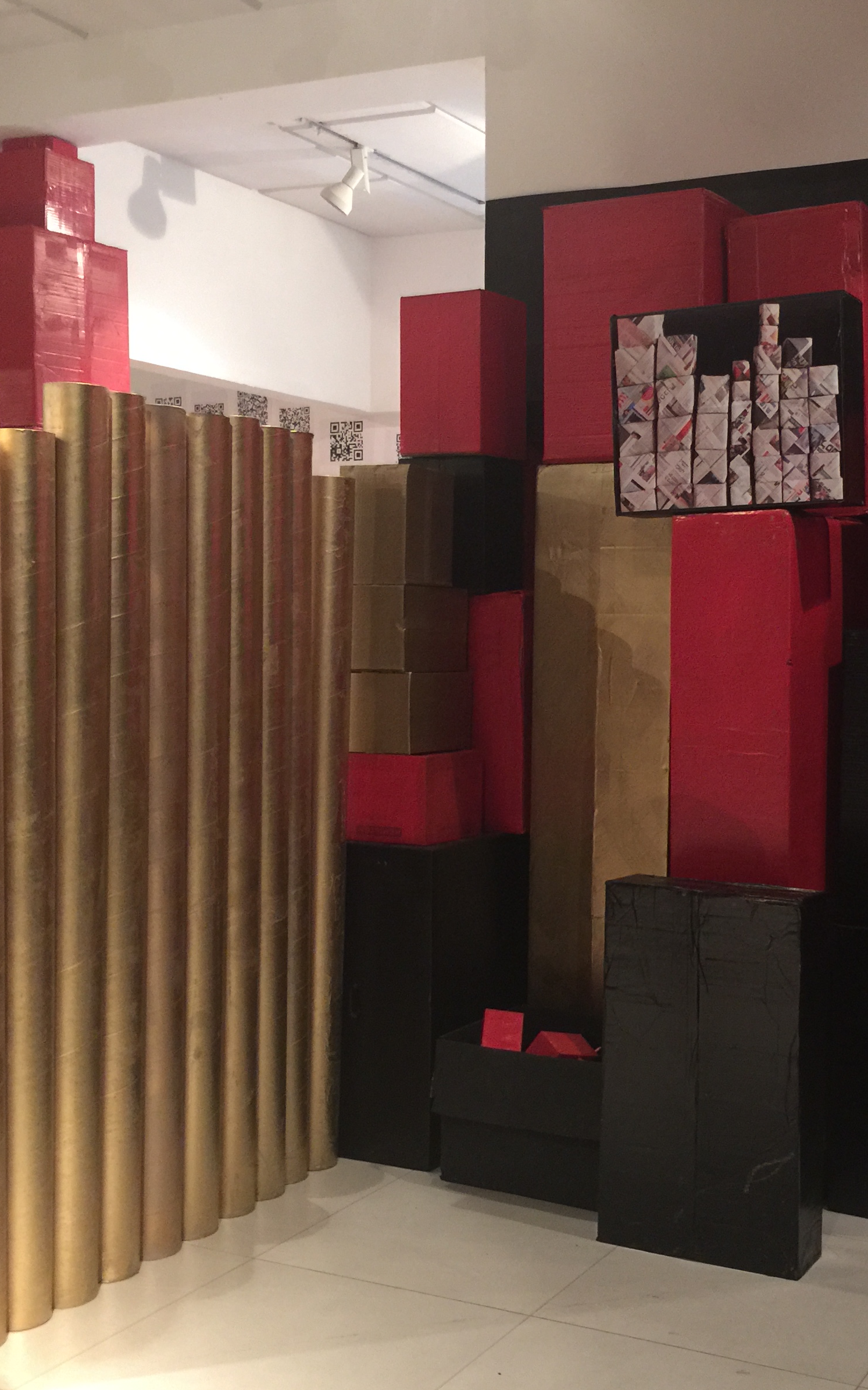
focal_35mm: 42
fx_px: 1590
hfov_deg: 30.0
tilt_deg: -2.8
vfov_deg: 47.2
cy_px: 702
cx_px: 663
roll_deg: -1.9
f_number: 2.2
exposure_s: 1/4
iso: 80
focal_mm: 4.15
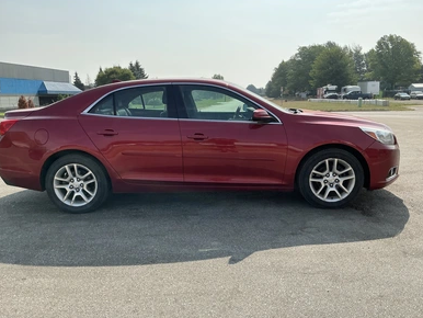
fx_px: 355
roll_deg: +2.3
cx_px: 208
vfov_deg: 48.3
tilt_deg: -7.2
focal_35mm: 29
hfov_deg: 61.6
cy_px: 155
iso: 25
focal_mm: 3
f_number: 1.8
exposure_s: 1/2227
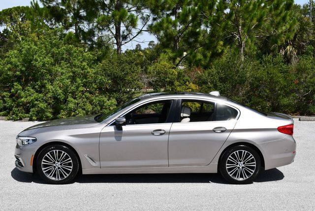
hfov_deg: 41.1
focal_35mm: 48
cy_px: 106
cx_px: 158
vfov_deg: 28.1
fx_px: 420
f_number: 9
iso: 100
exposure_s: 1/320
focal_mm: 24
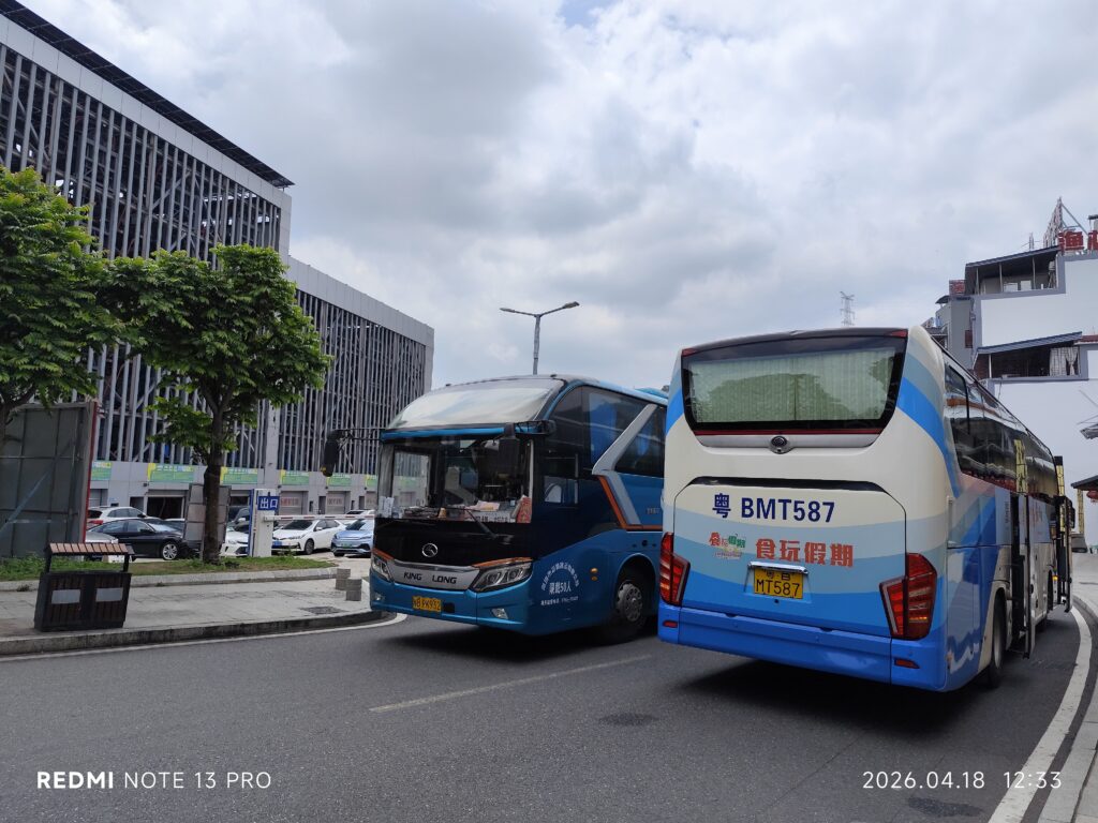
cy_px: 412
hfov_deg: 73.9
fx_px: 730
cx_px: 549
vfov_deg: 58.9
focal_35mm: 23
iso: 50
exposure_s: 1/1672
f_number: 1.65
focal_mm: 6.14
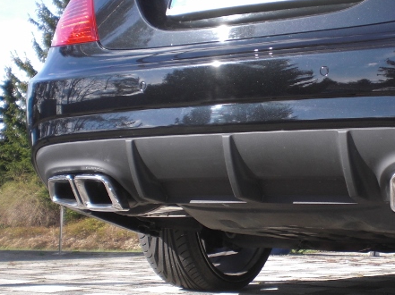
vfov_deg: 21.3
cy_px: 170
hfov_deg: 27.8
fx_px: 787
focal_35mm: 69
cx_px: 289
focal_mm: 6.3
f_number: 3.1
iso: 64
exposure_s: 1/400
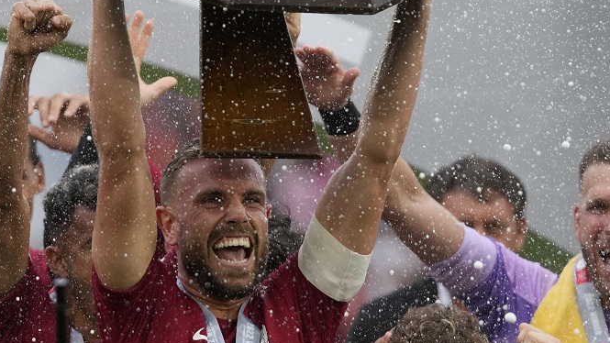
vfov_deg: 3.8
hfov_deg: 6.8
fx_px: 5143
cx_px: 252
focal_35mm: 318
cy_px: 121
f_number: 2.8
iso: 800
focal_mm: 200
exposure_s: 1/2000
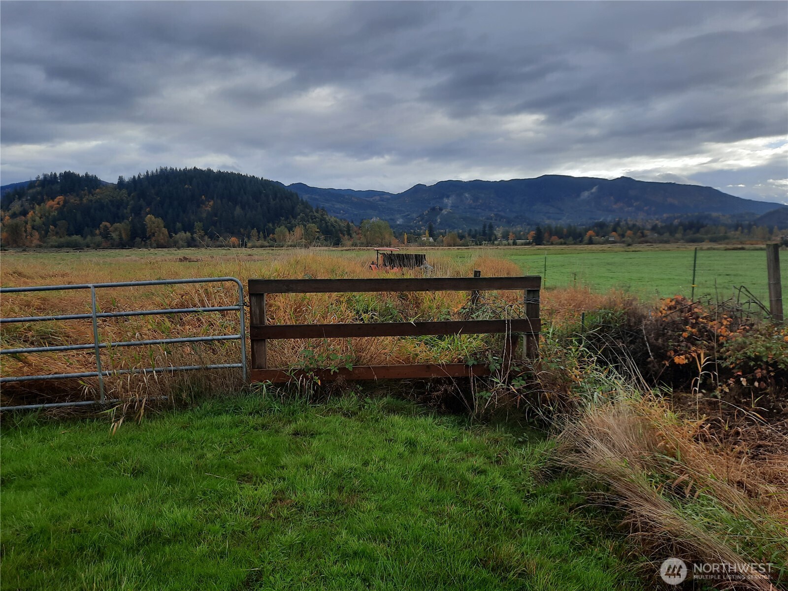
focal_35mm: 25
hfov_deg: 69.4
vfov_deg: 54.9
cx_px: 394
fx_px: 569
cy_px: 296
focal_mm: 4.6
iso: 32
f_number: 2
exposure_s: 1/406
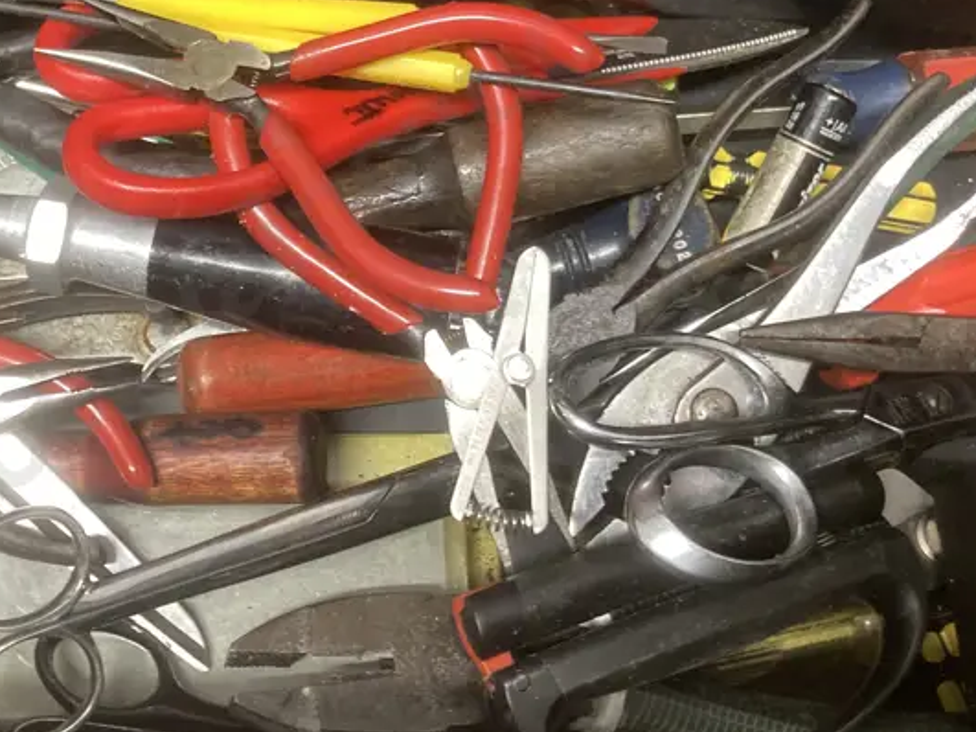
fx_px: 1522
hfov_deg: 35.4
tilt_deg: -70.6
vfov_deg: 26.7
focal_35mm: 54
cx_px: 364
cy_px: 186
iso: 320
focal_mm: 3.99
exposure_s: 1/33
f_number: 1.8
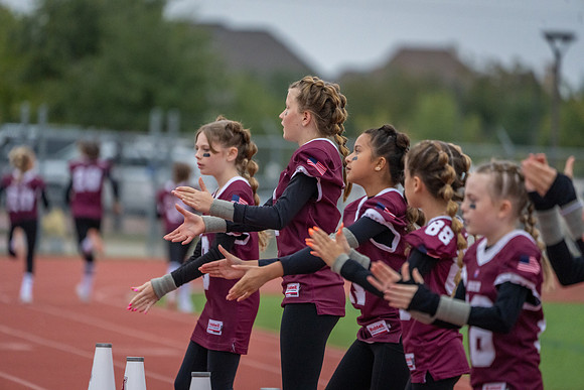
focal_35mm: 400
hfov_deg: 5.2
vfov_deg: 3.4
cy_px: 195
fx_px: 6490
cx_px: 292
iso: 5000
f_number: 5.6
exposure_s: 1/1000
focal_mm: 400
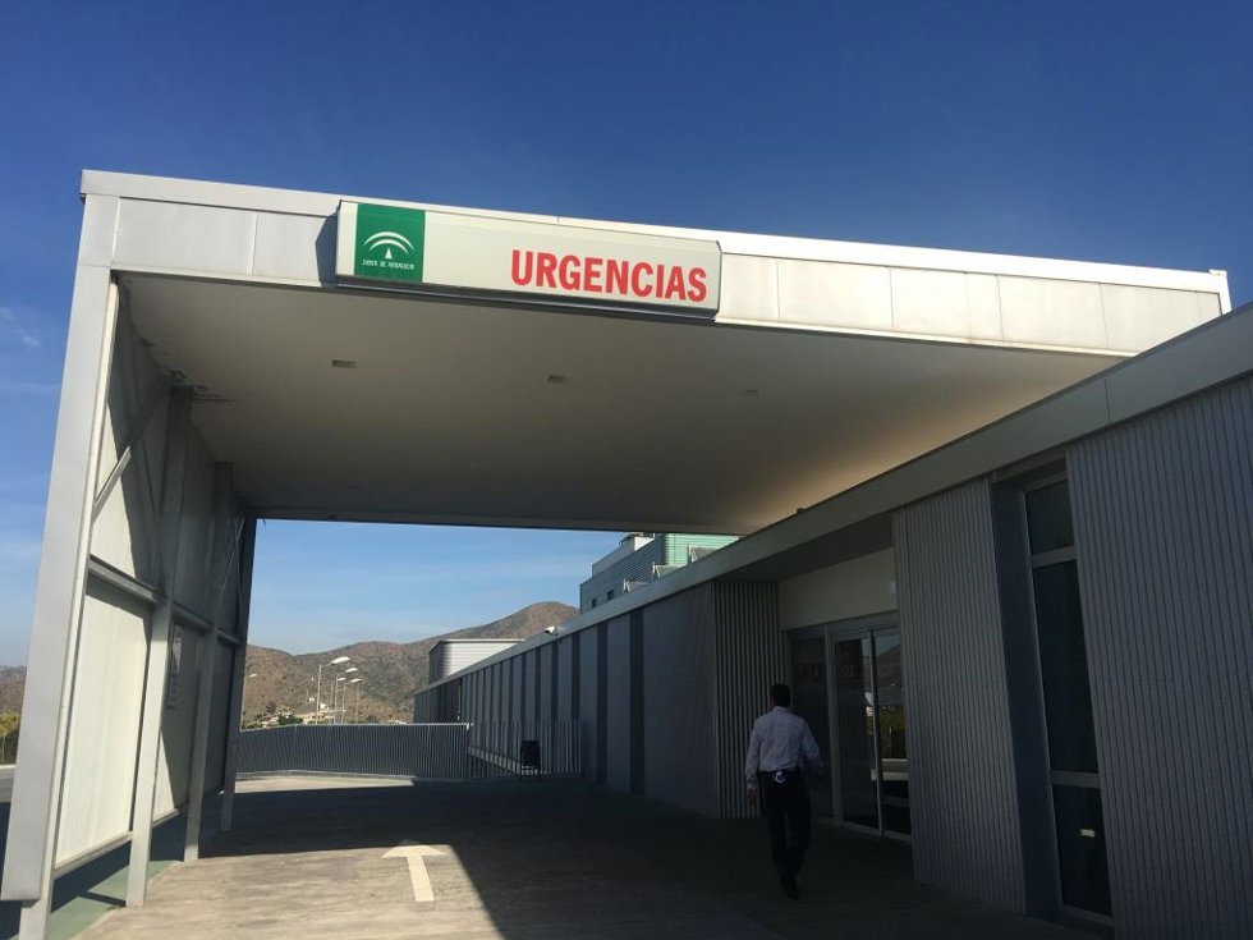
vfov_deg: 48.2
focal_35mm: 29
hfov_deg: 61.7
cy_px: 470
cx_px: 626
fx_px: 1050
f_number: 2.2
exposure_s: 1/2481
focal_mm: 4.15
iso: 25
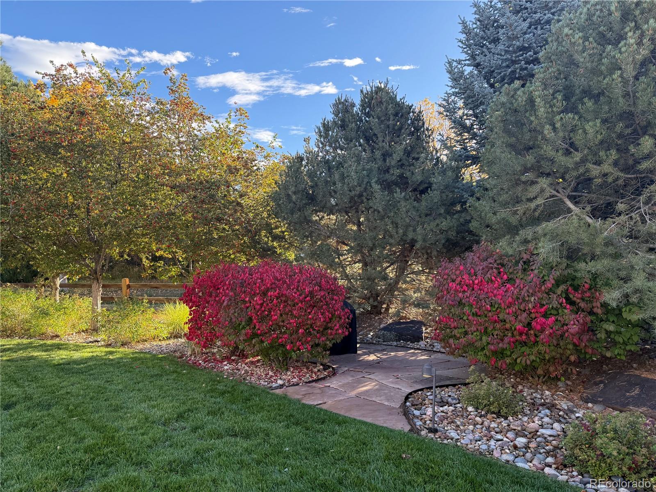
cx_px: 328
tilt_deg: +1.2
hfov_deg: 71.6
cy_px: 246
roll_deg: +0.3
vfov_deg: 56.8
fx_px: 455
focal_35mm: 24
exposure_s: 1/612
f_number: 1.78
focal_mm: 6.76
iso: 100
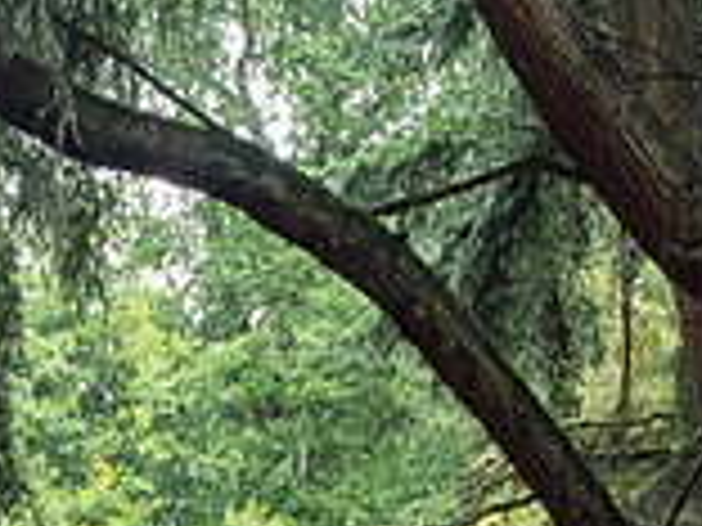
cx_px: -161
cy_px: 1422
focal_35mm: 153
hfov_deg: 12.6
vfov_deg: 8.5
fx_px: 3103
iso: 800
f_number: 7.1
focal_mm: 14
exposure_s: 1/30
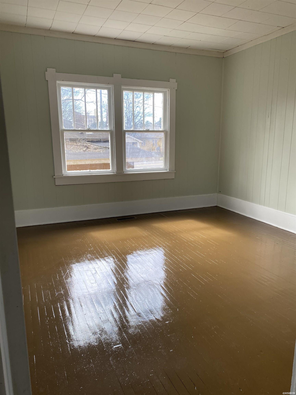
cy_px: 198
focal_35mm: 26
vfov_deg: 67.3
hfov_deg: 53.1
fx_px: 296
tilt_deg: -12.4
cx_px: 148
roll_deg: +0.8
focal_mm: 4.25
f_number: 1.8
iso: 32
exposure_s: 1/159
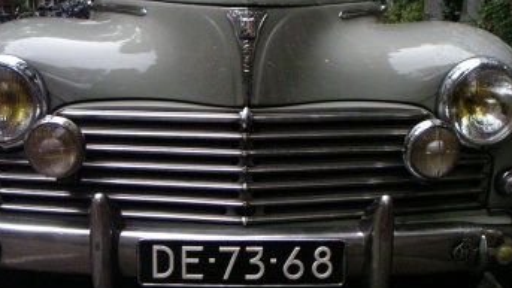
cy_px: 103
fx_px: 638
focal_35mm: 47
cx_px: 242
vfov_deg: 25.3
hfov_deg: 43.7
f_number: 2.8
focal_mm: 5.7
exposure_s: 1/45
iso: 400
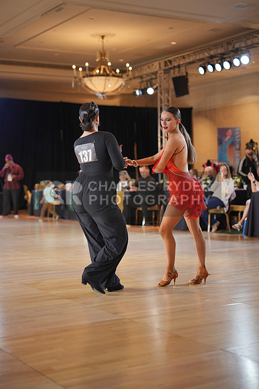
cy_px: 194
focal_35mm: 60
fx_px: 647
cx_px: 130
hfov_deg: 22.6
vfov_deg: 33.4
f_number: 2
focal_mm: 60
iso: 1250
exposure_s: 1/500
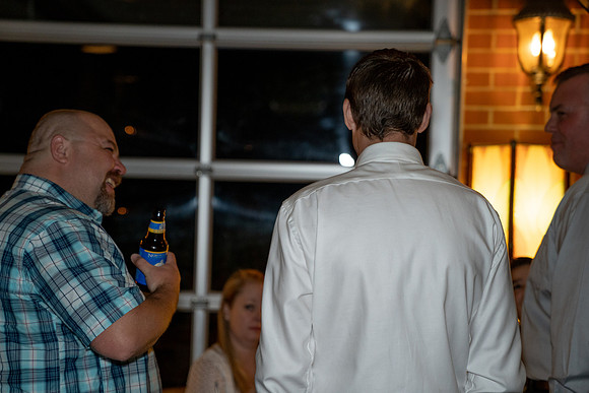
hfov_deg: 28.8
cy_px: 196
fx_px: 1145
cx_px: 294
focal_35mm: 70
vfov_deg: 19.5
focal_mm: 70
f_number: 2.8
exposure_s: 1/250
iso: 2500
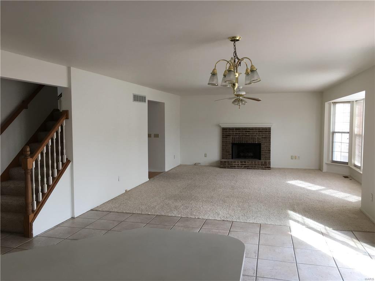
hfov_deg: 61.7
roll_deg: +1.2
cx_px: 188
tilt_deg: -4.7
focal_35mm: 29
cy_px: 140
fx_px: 314
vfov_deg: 48.2
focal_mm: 4.15
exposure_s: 1/120
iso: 40
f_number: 2.2
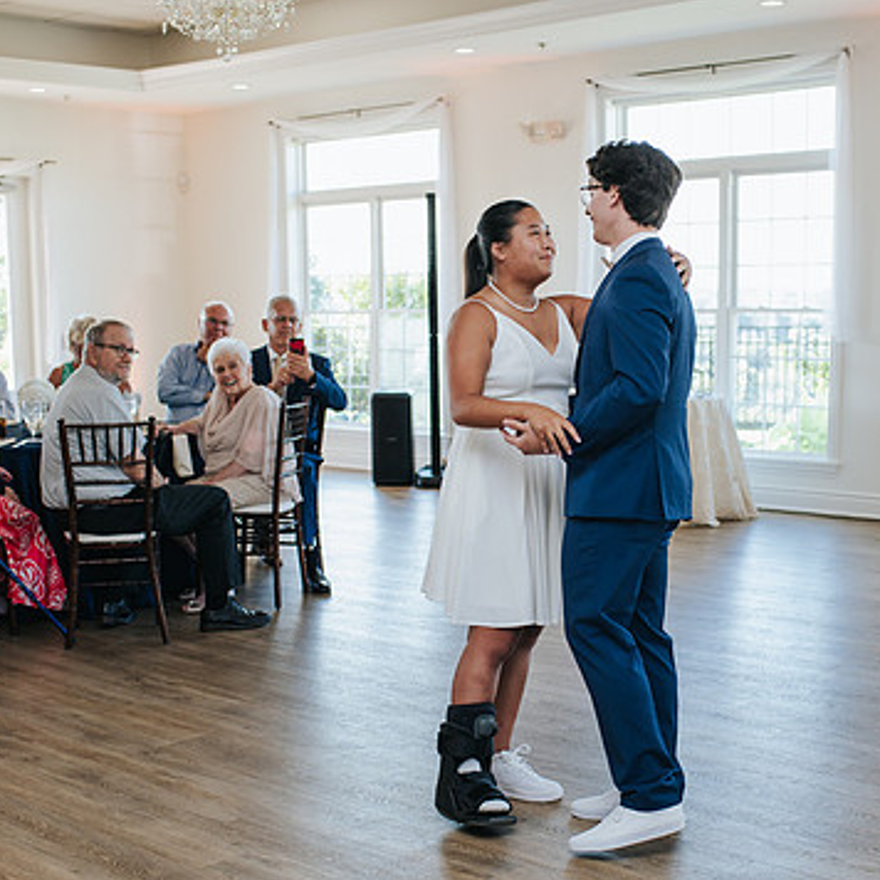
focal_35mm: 55
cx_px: 497
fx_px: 1582
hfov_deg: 31.1
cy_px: 514
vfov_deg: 31.0
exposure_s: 1/200
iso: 560
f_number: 3.2
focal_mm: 35
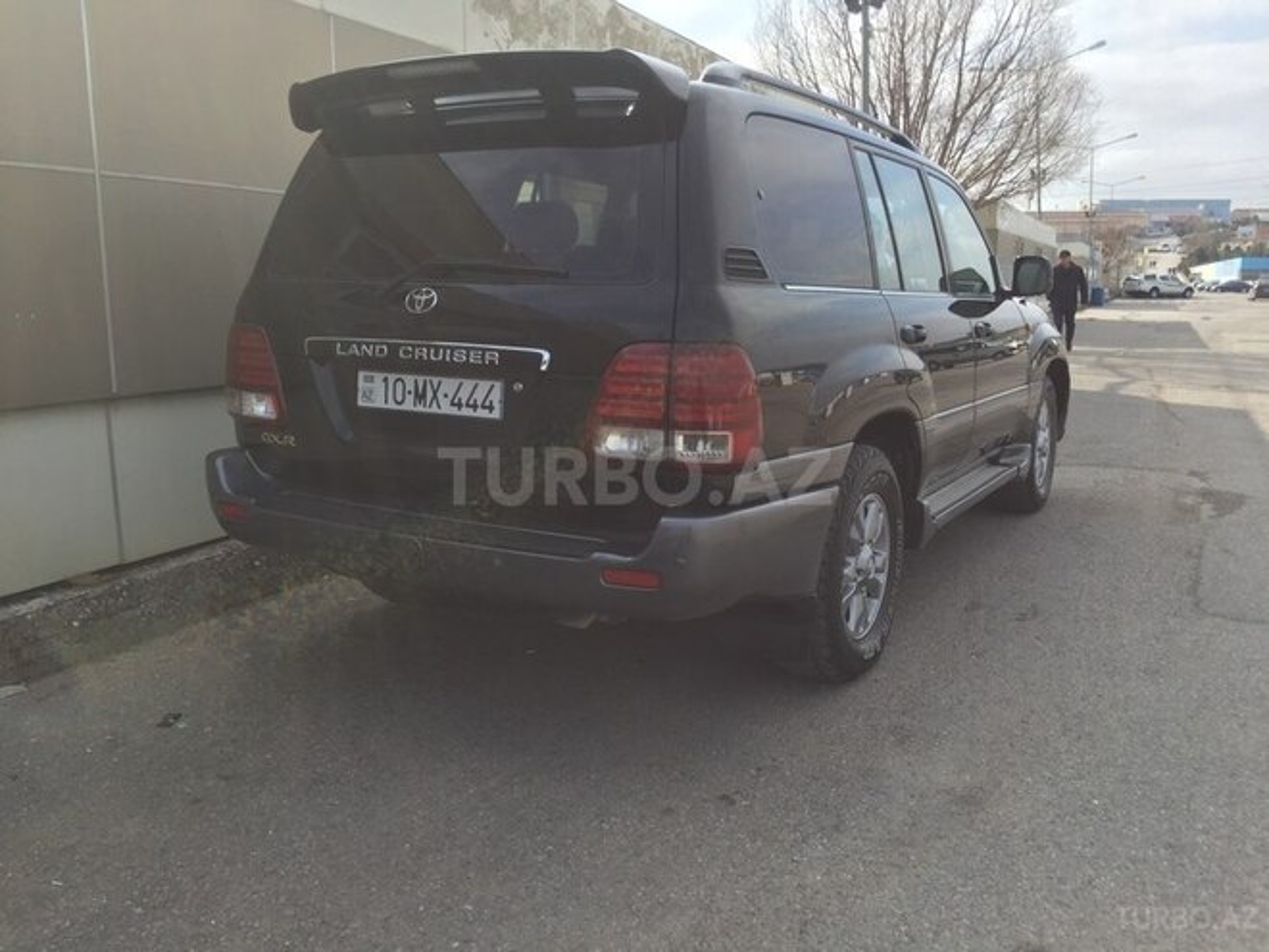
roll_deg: -2.6
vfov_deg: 48.2
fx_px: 1063
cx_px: 634
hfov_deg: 61.7
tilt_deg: -8.5
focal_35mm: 29
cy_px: 476
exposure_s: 1/1199
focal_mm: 4.15
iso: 32
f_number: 2.2
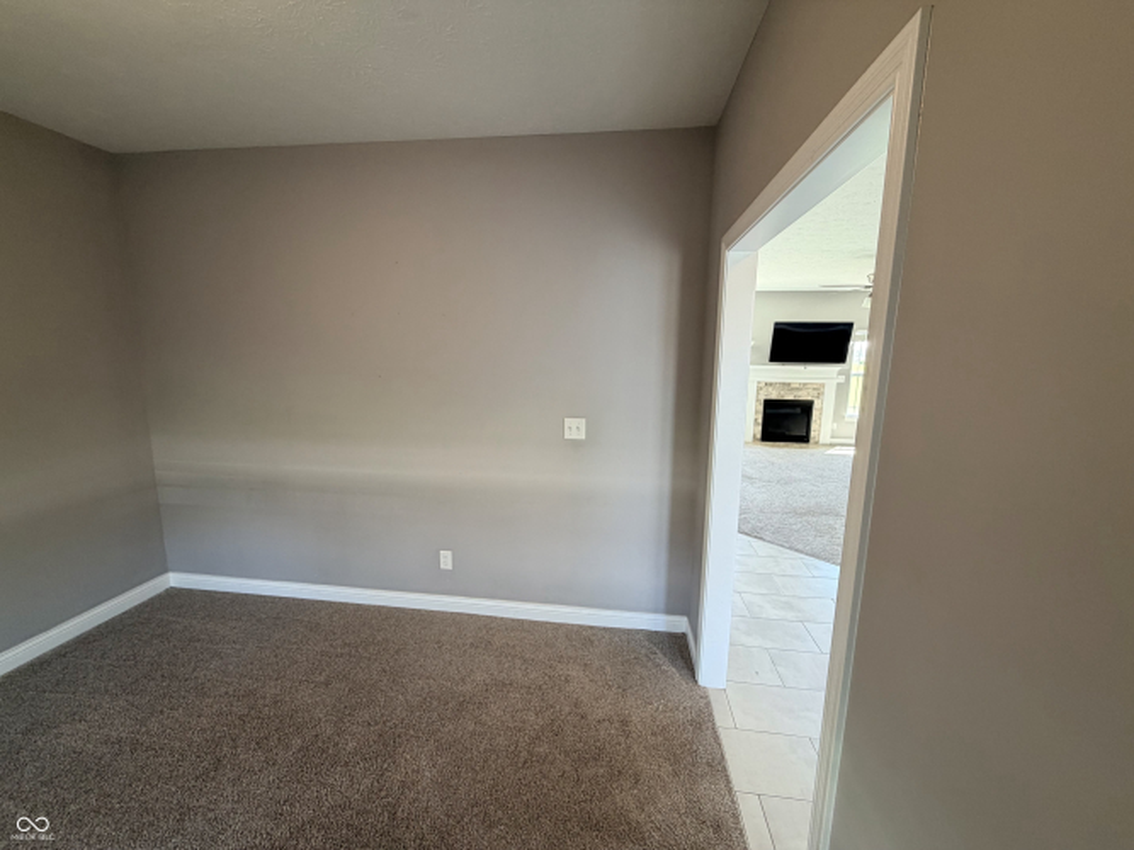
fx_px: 459
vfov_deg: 85.7
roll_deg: +0.0
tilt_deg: -9.8
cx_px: 567
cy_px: 425
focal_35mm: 14
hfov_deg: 102.1
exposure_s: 1/60
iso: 160
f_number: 2.2
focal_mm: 2.22
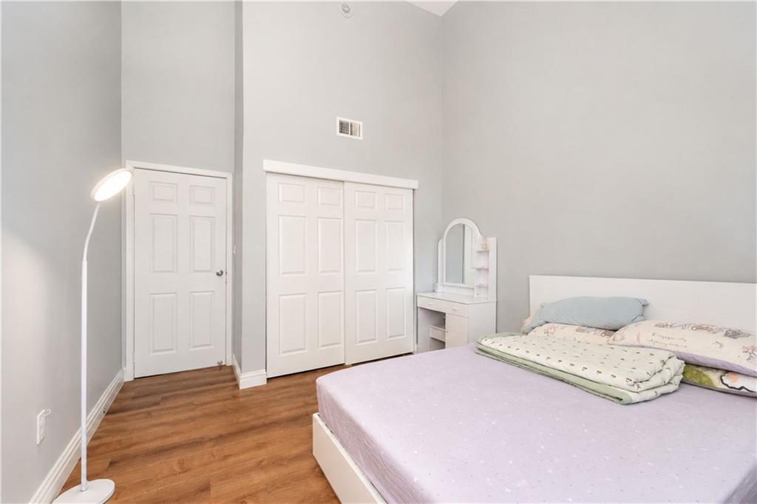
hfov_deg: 100.4
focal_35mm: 15
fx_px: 315
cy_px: 252
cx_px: 378
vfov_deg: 77.3
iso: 1600
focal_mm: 10
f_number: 8
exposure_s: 1/60
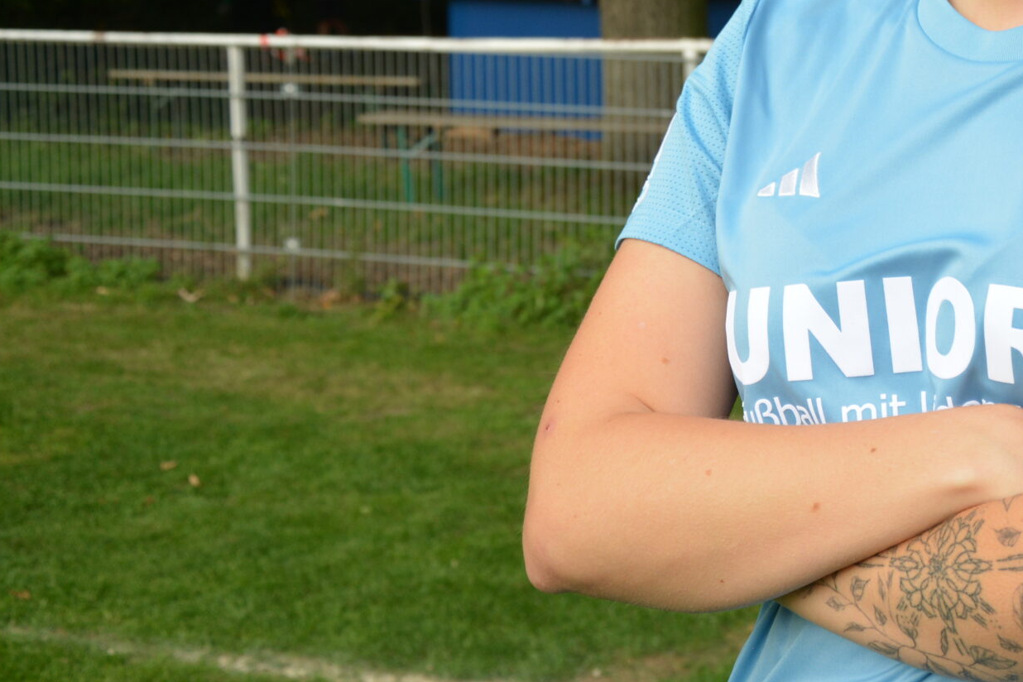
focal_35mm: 87
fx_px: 2472
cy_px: 5
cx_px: 1048
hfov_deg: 22.4
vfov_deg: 15.4
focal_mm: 28
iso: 400
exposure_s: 1/250
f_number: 5.6
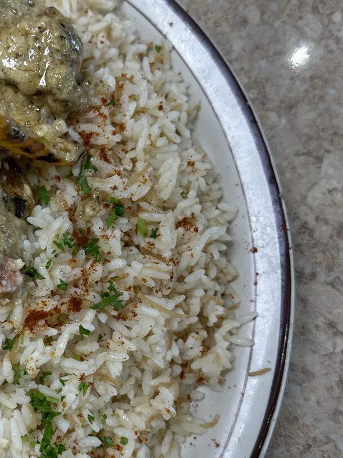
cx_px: 39
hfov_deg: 26.6
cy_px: 246
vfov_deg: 36.2
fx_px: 700
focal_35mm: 53
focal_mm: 6.86
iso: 80
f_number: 1.78
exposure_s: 1/120
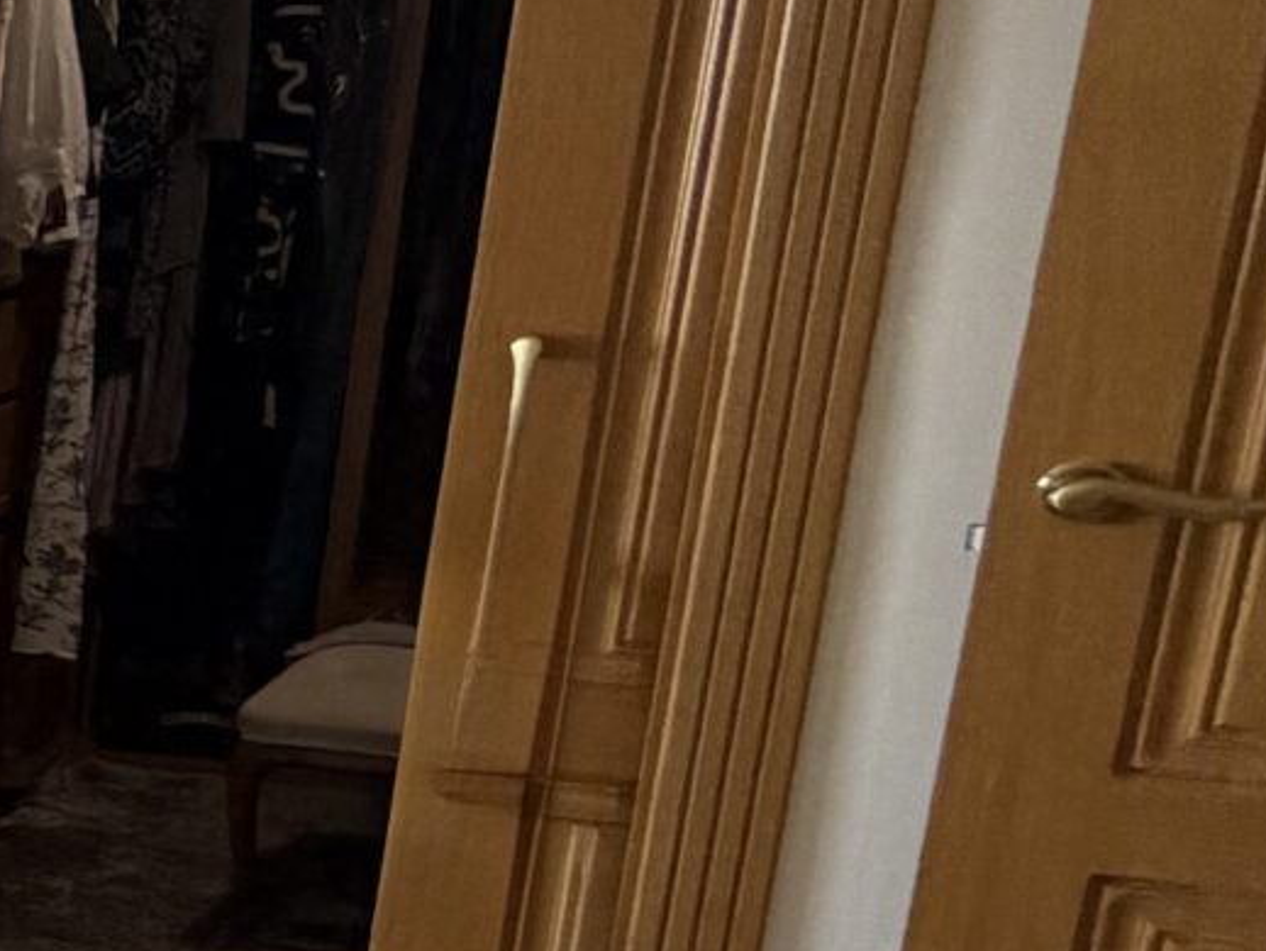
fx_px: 2525
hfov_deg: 16.1
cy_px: 780
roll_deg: +3.5
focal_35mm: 69
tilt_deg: -13.7
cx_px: -1625
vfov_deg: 21.0
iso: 200
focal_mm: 2.22
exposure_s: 1/121
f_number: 2.2
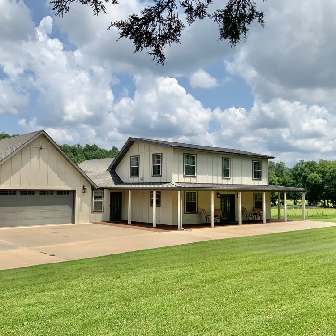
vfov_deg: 47.2
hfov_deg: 47.1
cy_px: 167
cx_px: 142
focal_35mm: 35
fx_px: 384
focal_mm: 3
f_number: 1.8
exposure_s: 1/3322
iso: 20
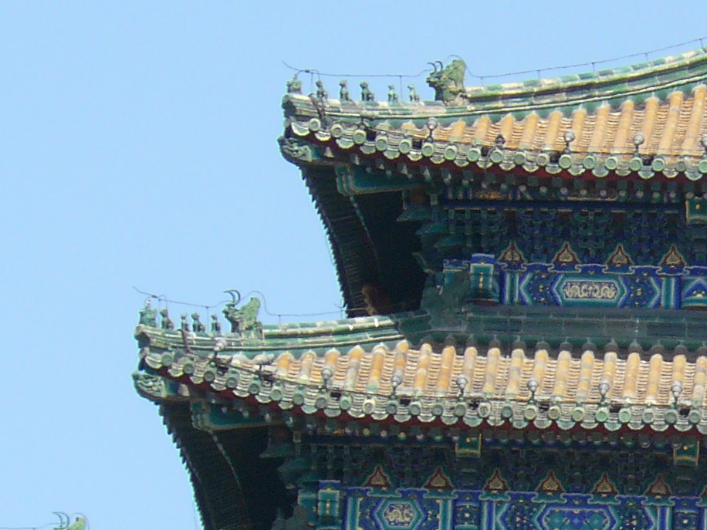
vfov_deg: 1.5
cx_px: 765
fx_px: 20628
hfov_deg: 2.0
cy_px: 417
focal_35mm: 1010
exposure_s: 1/250
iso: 100
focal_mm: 50.1
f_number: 5.6
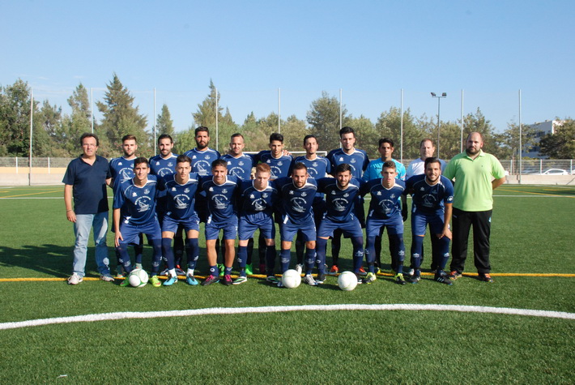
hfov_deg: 57.2
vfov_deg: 40.1
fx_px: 528
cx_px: 288
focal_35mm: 33
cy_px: 192
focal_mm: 22
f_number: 13
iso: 1000
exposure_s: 1/640
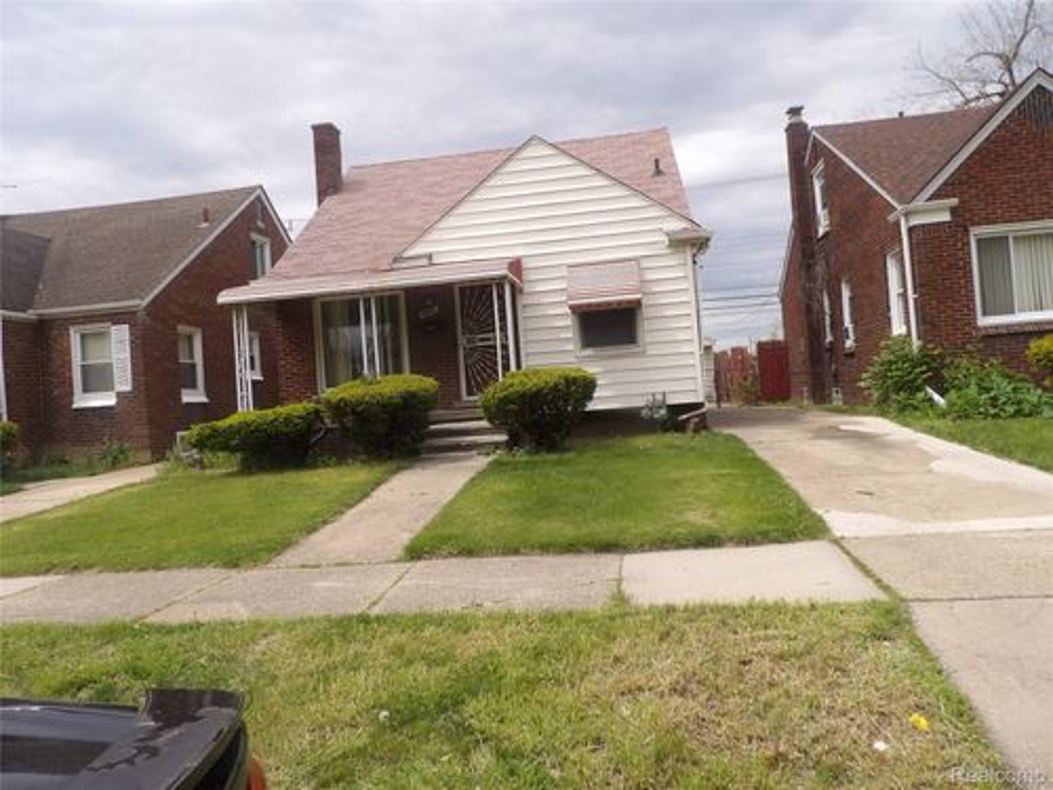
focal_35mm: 24
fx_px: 730
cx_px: 526
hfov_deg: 71.6
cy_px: 395
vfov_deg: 56.8
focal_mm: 4.3
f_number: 3.2
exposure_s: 1/963
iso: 100
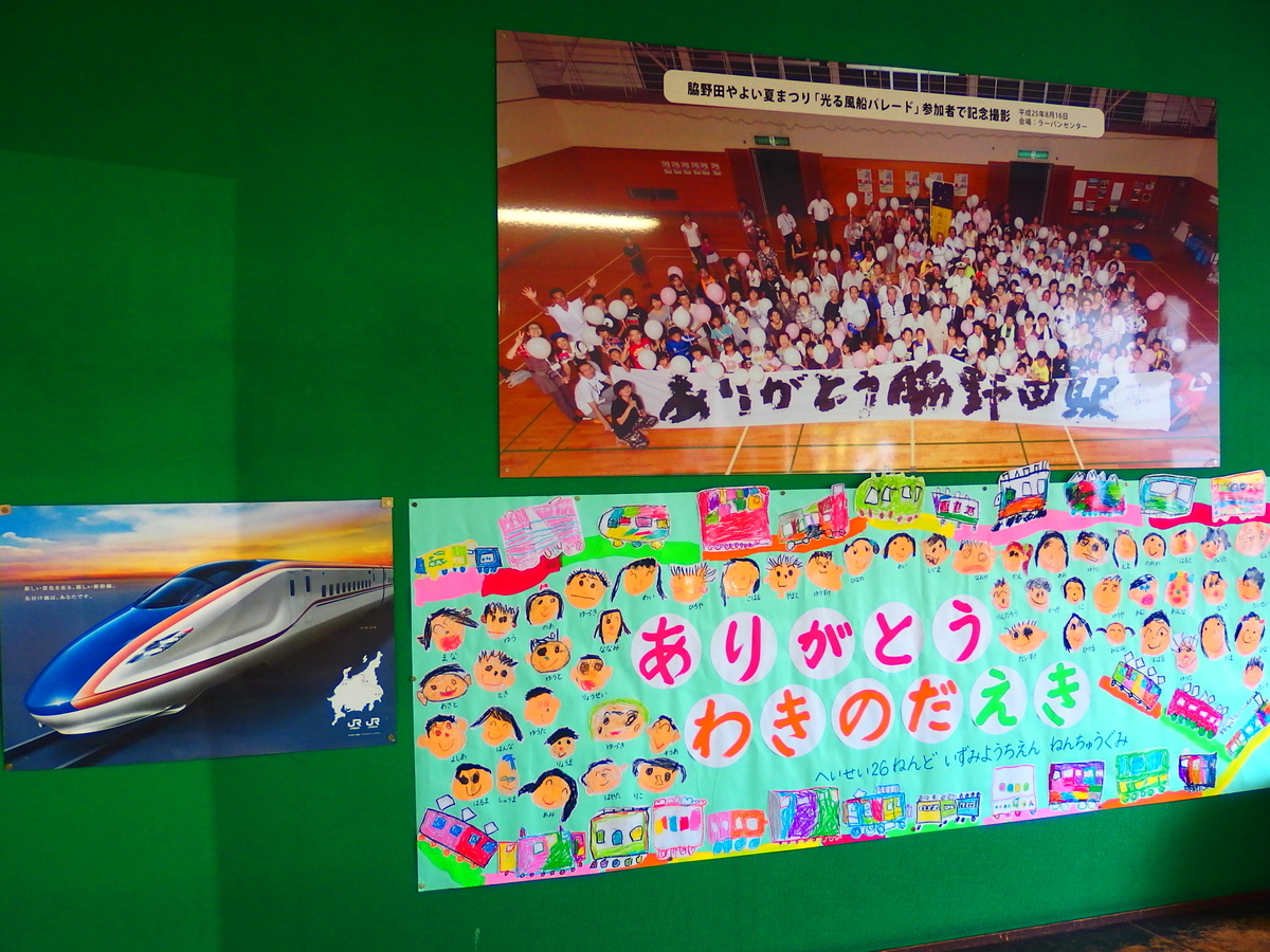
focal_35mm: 38
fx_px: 1394
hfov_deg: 49.0
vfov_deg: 37.7
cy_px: 476
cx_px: 635
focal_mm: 6.8
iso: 200
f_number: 2
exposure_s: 1/60
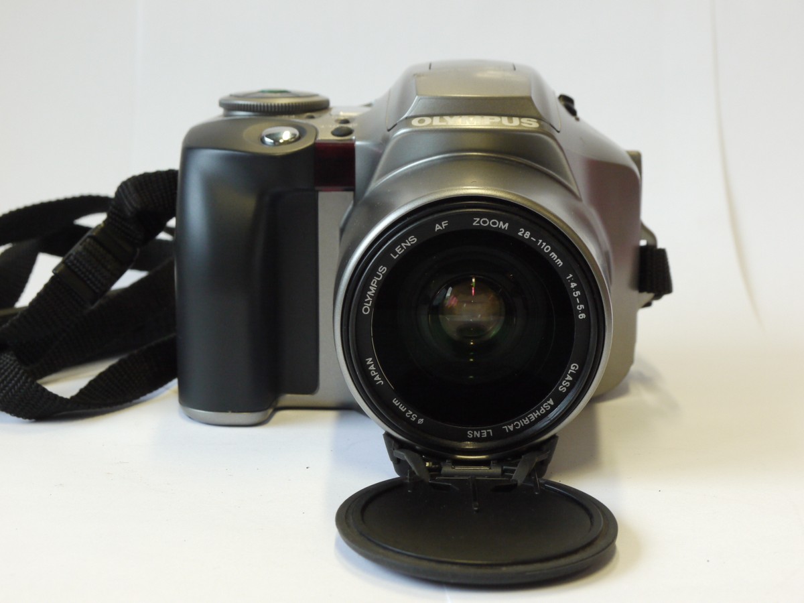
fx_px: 1672
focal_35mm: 72
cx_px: 402
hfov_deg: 27.0
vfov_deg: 20.4
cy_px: 302
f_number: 10
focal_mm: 36
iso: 800
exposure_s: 1/30
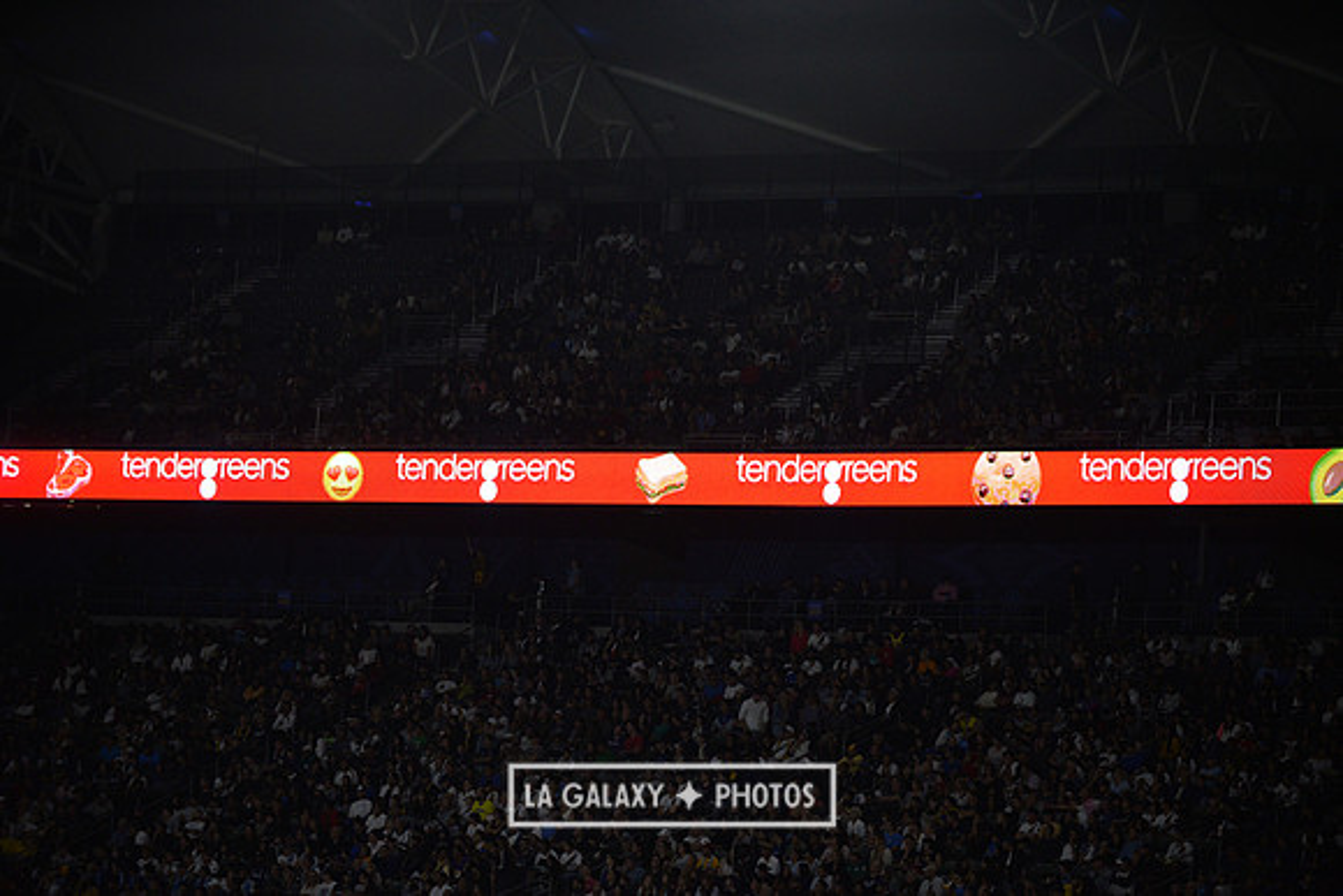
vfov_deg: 7.9
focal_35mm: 175
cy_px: 448
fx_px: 6530
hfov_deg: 11.7
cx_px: 672
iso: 1600
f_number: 2.8
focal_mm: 175
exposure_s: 1/3200
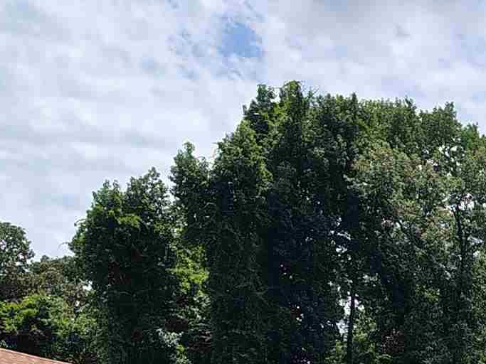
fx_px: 1516
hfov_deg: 15.9
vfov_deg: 13.1
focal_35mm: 108
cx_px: 825
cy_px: 523
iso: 101
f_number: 1.8
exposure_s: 1/1442
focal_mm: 5.56
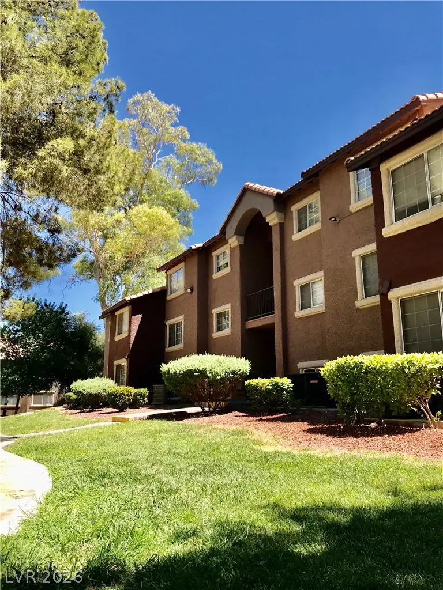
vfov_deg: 63.4
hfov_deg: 49.7
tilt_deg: +13.7
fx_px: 478
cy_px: 295
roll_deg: +0.4
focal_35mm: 28
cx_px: 222
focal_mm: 3.99
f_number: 1.8
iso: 20
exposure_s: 1/1018
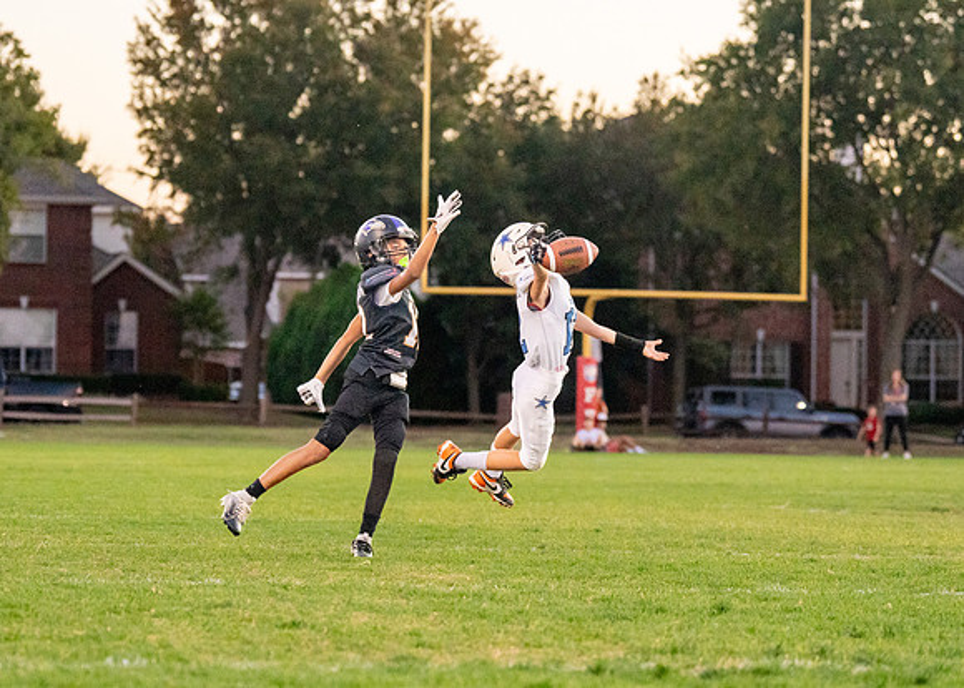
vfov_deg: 9.3
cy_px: 312
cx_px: 405
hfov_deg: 12.9
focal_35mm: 155
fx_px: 4247
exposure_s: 1/1000
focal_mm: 90
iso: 3200
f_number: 2.8
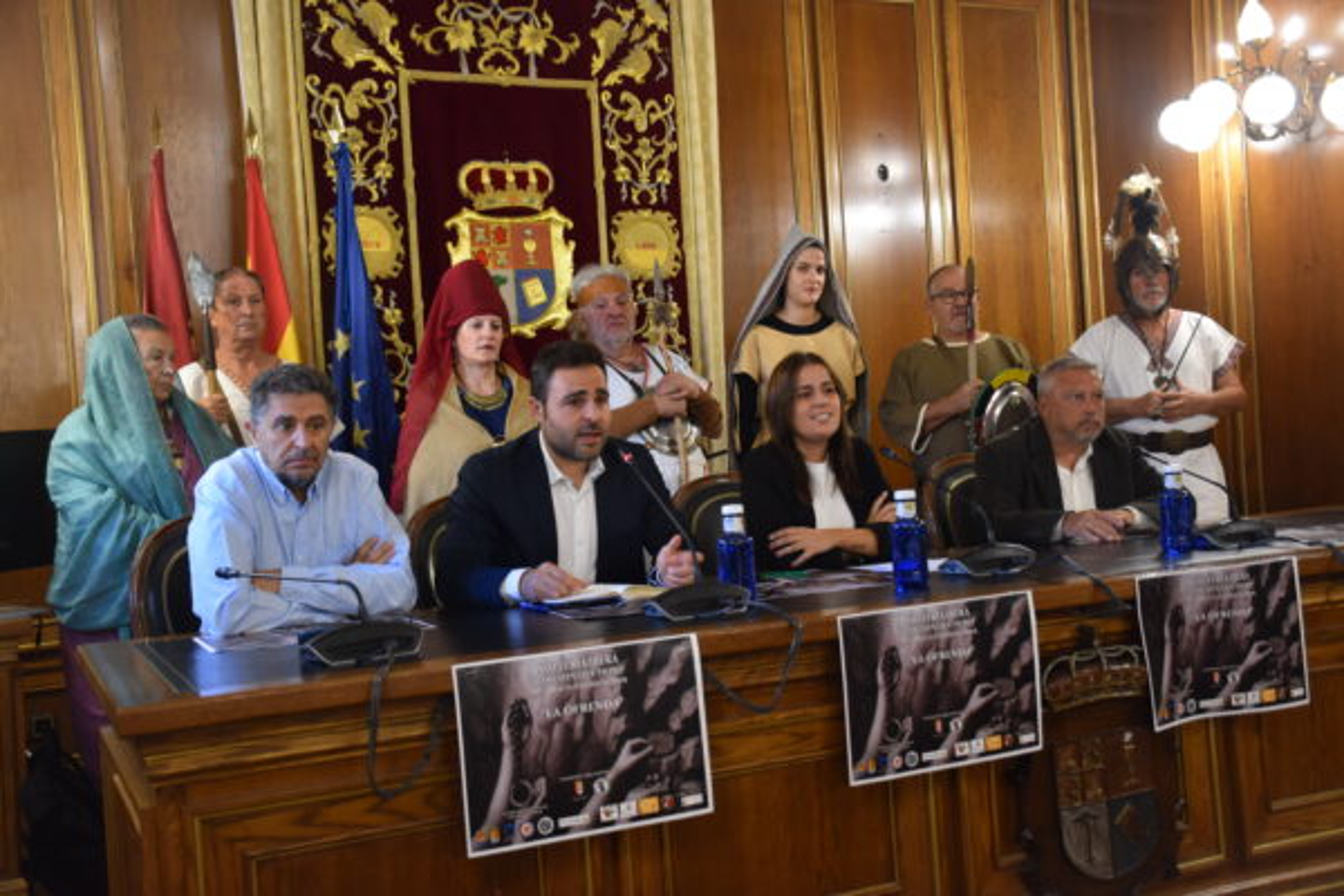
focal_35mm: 39
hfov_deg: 49.6
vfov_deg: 34.2
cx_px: 672
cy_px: 448
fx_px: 1456
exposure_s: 1/60
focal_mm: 26
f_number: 3.8
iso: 800
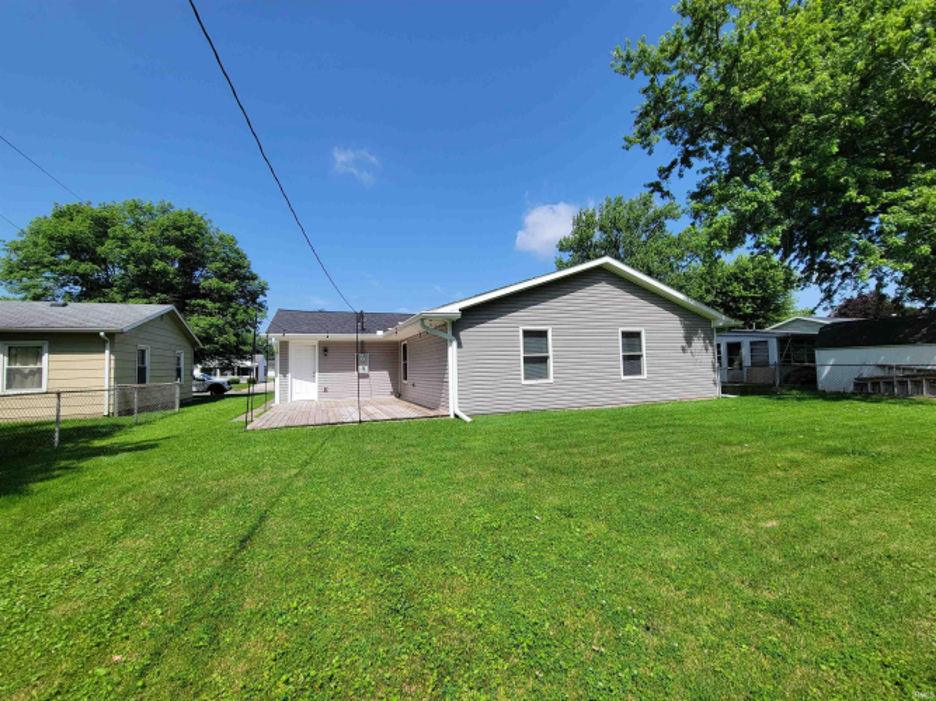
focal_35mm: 13
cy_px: 350
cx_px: 468
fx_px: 351
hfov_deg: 106.2
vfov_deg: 89.9
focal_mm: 2.2
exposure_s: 1/1619
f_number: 2.2
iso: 50
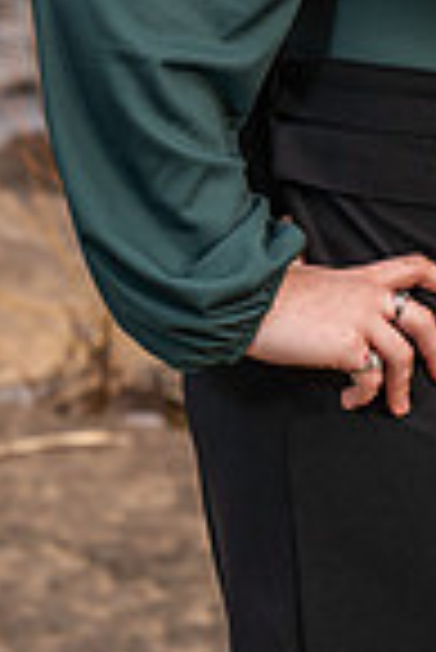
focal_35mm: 217
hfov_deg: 6.3
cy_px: -103
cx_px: 476
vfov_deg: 9.4
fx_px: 3932
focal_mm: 70
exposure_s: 1/200
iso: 100
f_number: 4
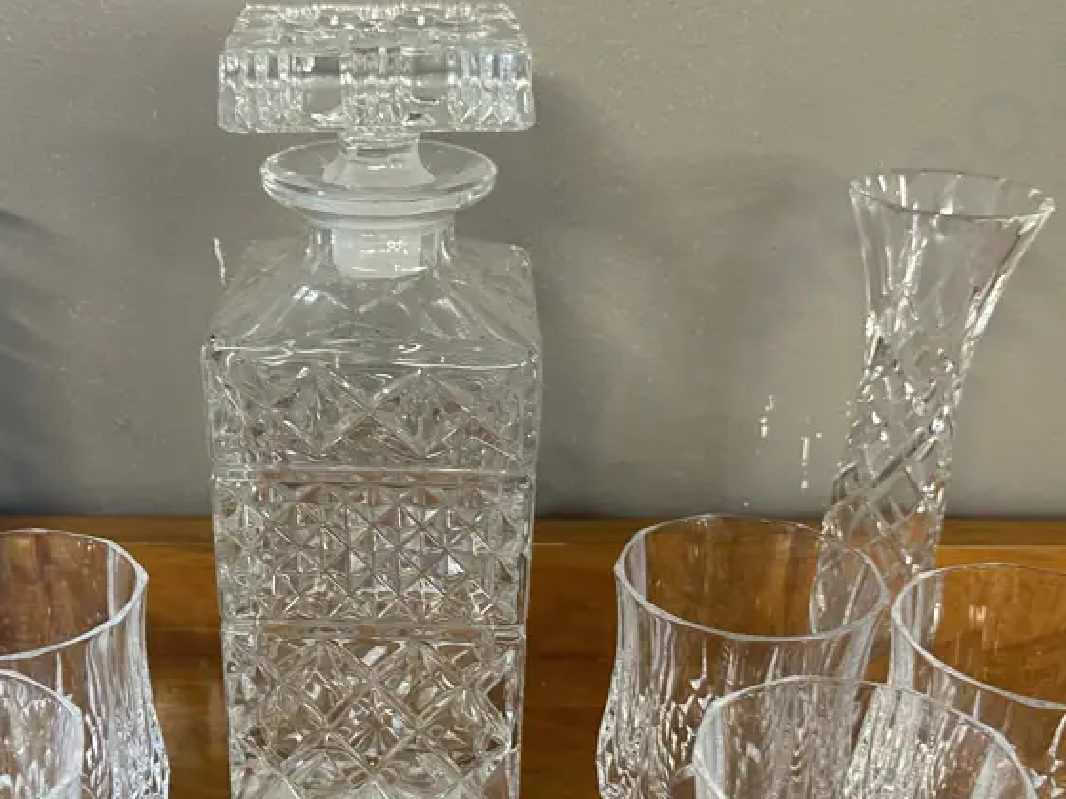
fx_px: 1355
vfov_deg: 32.4
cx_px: 395
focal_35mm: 44
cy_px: 580
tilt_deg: -29.8
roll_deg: -0.7
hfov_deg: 42.6
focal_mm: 6.86
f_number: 1.78
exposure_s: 1/50
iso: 200
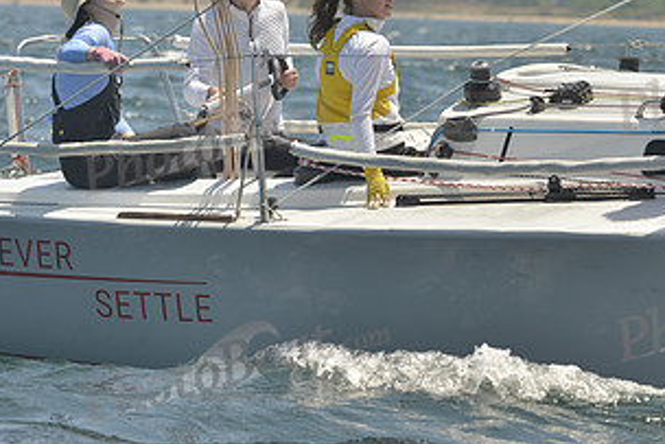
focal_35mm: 381
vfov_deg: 3.6
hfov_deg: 5.4
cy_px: 222
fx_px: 7041
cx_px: 505
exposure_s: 1/800
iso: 280
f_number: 8
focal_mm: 200
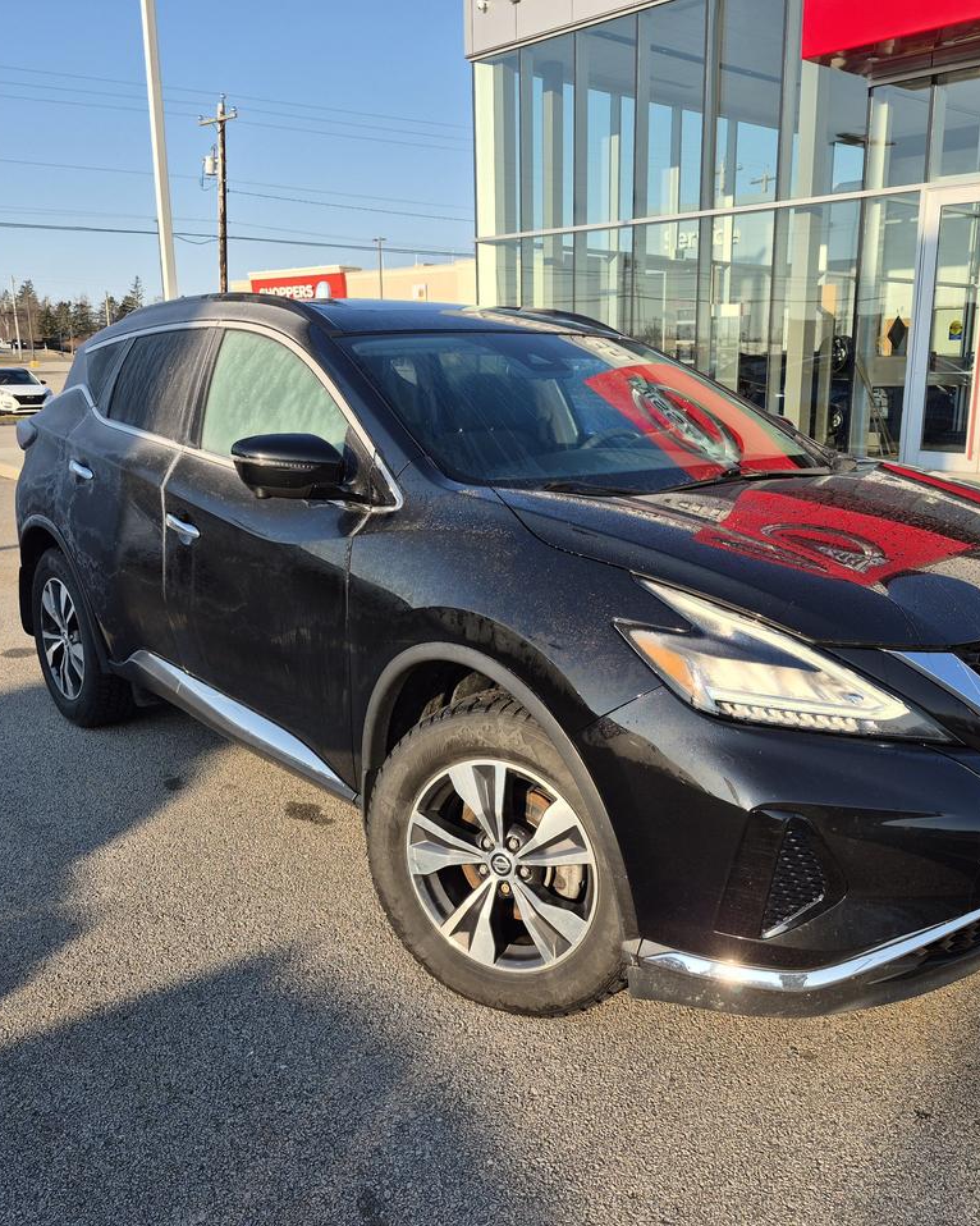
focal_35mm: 30
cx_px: 618
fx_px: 1088
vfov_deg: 58.8
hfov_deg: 48.0
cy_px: 613
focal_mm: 5.4
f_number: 1.8
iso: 25
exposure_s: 1/830
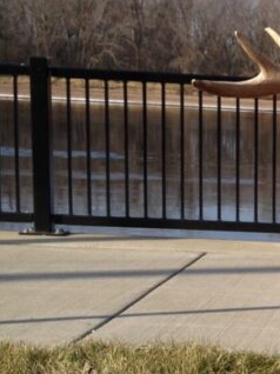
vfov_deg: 16.5
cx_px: 456
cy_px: 267
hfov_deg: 11.7
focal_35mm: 119
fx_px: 1285
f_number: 2.4
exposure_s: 1/978
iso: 50
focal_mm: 4.28
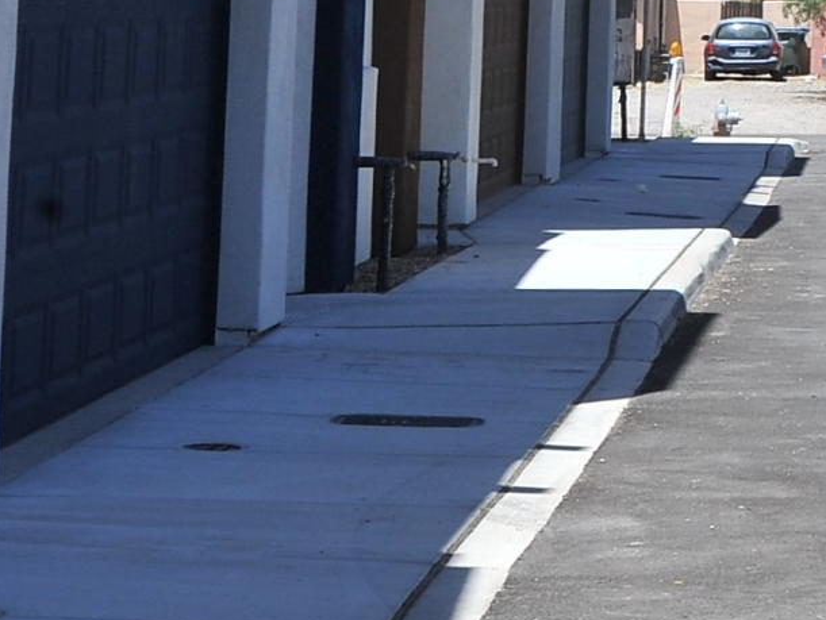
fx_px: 3940
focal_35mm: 165
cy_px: -511
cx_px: 1590
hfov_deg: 11.0
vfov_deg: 8.6
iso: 320
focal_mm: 35
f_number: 11
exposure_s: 1/320
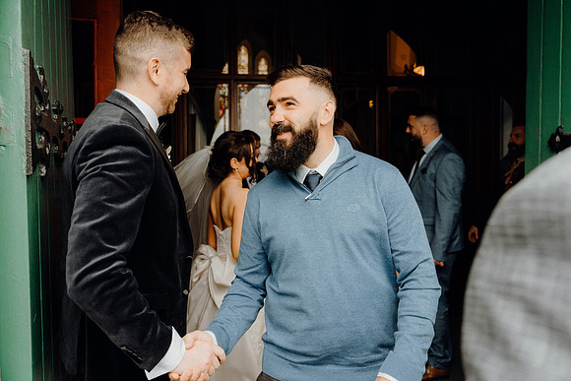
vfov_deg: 45.0
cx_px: 286
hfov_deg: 63.6
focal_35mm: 29
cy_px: 190
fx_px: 460
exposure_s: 1/200
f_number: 3.5
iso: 200
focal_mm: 29
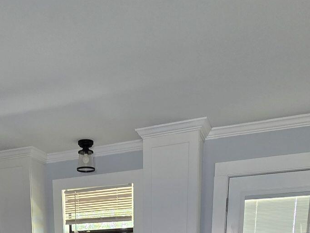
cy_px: 338
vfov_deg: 27.6
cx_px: 91
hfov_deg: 47.7
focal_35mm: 38
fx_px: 340
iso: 160
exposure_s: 1/60
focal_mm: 2.2
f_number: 2.2
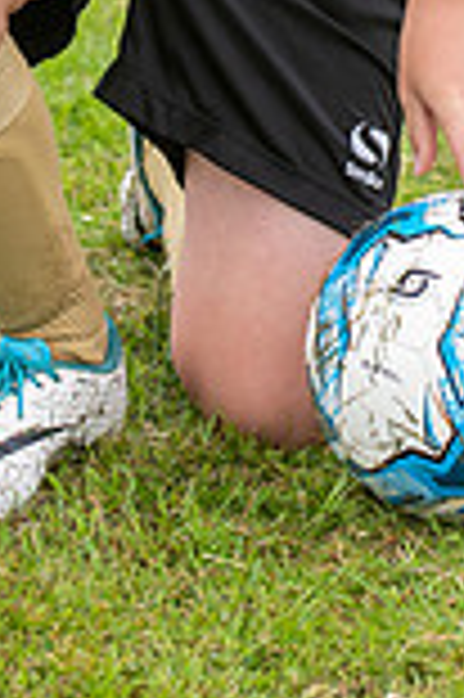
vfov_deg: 4.3
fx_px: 9300
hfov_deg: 2.9
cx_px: 180
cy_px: -302
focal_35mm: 480
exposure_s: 1/400
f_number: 5
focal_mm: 110
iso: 500
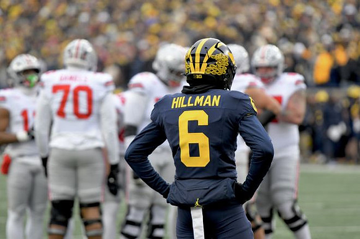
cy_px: 120
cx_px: 180
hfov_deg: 6.9
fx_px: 2998
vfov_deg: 4.6
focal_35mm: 300
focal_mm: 200
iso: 640
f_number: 2.8
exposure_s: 1/1000
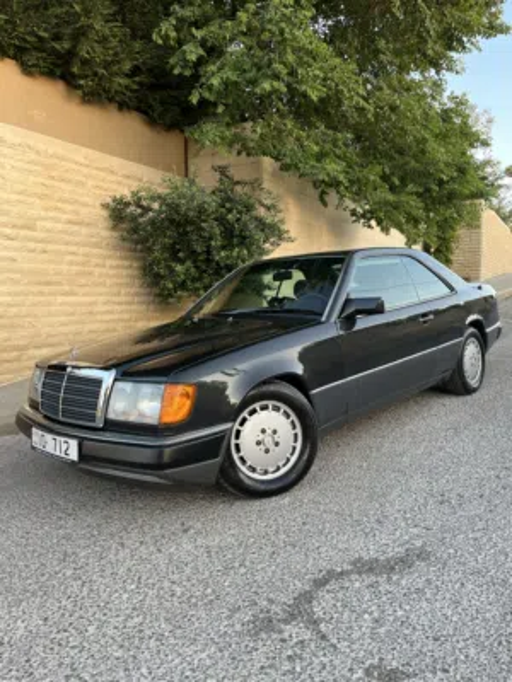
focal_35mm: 26
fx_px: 513
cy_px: 341
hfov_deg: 53.1
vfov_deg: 67.3
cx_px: 256
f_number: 1.6
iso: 80
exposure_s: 1/121
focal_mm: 5.1
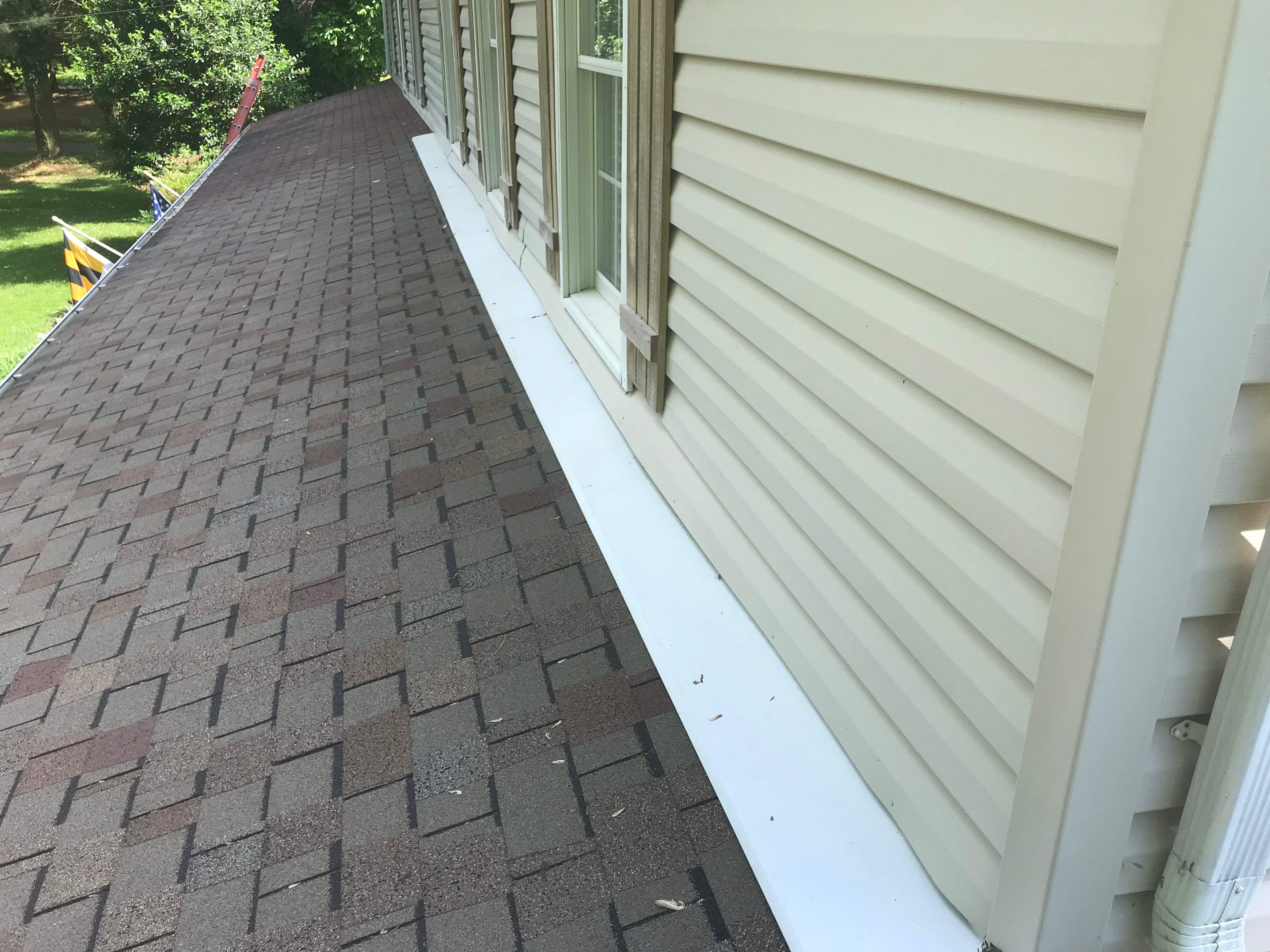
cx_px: 635
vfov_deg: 49.7
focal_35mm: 28
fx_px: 1027
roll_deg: +0.1
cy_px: 476
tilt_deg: -23.9
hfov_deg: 63.4
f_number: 1.8
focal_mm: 3.99
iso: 20
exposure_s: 1/541
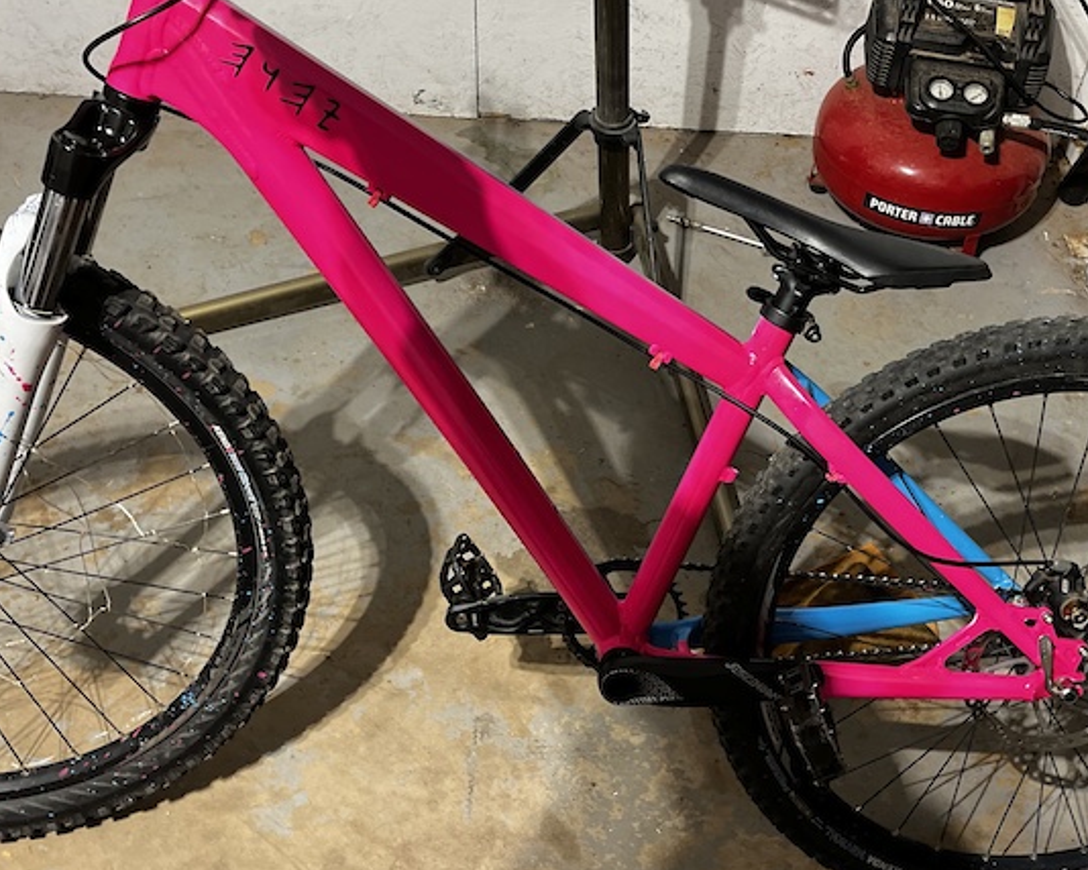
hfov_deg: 47.6
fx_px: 1223
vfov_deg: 39.1
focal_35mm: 38
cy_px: 444
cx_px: 666
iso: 250
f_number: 1.6
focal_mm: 5.1
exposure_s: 1/60
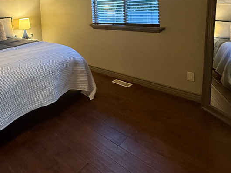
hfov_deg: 61.5
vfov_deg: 46.0
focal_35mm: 27
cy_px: 15
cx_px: 56
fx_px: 180
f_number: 2.2
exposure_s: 1/60
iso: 400
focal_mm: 2.22
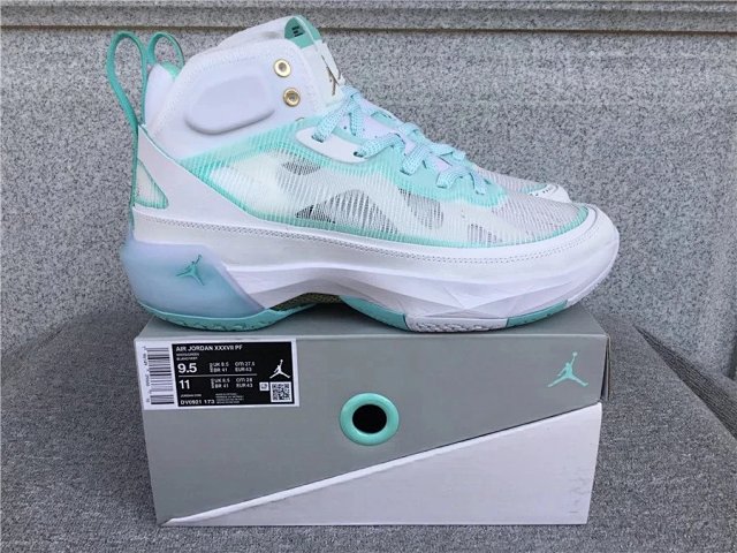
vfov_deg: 45.4
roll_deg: -0.4
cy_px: 276
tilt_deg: -18.3
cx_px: 368
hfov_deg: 58.4
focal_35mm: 31
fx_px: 660
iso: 25
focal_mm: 3.3
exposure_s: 1/582
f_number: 2.4
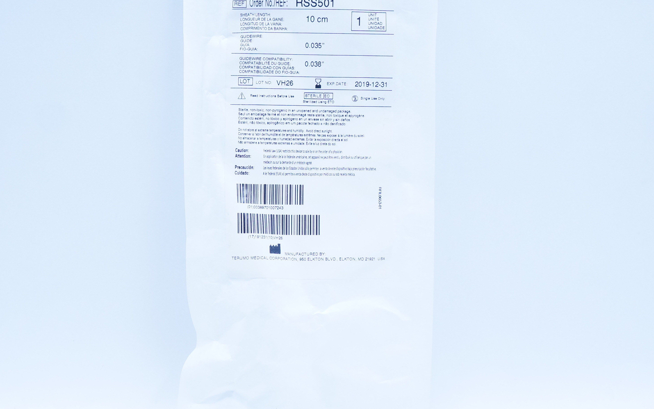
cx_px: 311
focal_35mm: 46
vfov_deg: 27.9
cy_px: 156
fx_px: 820
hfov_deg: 43.5
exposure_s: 1/125
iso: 800
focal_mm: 18
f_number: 5.6
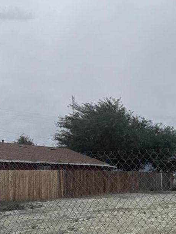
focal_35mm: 53
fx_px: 359
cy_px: 199
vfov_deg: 34.6
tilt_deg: -3.6
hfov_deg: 26.3
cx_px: 171
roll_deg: +0.6
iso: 80
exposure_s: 1/4975
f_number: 1.78
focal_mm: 6.76
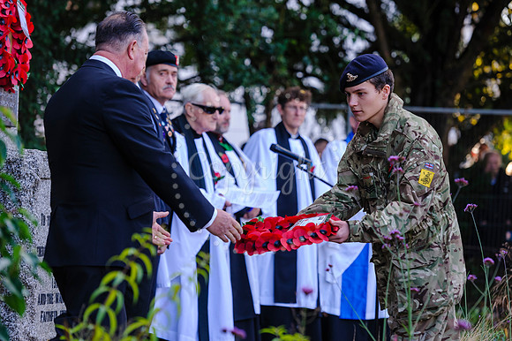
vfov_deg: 8.1
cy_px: 158
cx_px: 289
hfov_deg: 12.1
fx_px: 2406
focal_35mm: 169
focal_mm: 150
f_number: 4.8
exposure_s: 1/500
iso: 800
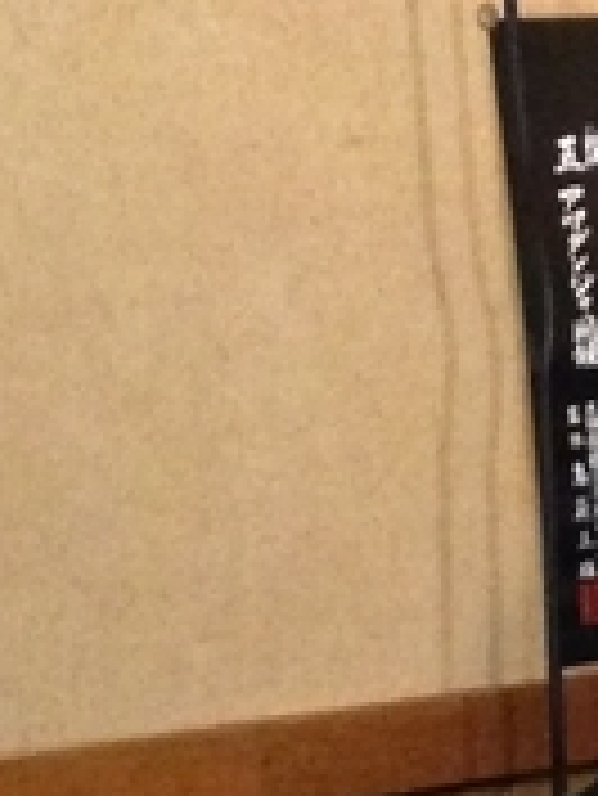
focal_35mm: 224
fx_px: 5153
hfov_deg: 6.0
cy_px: 958
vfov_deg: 8.7
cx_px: 1996
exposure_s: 1/15
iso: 400
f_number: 2.4
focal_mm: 4.12
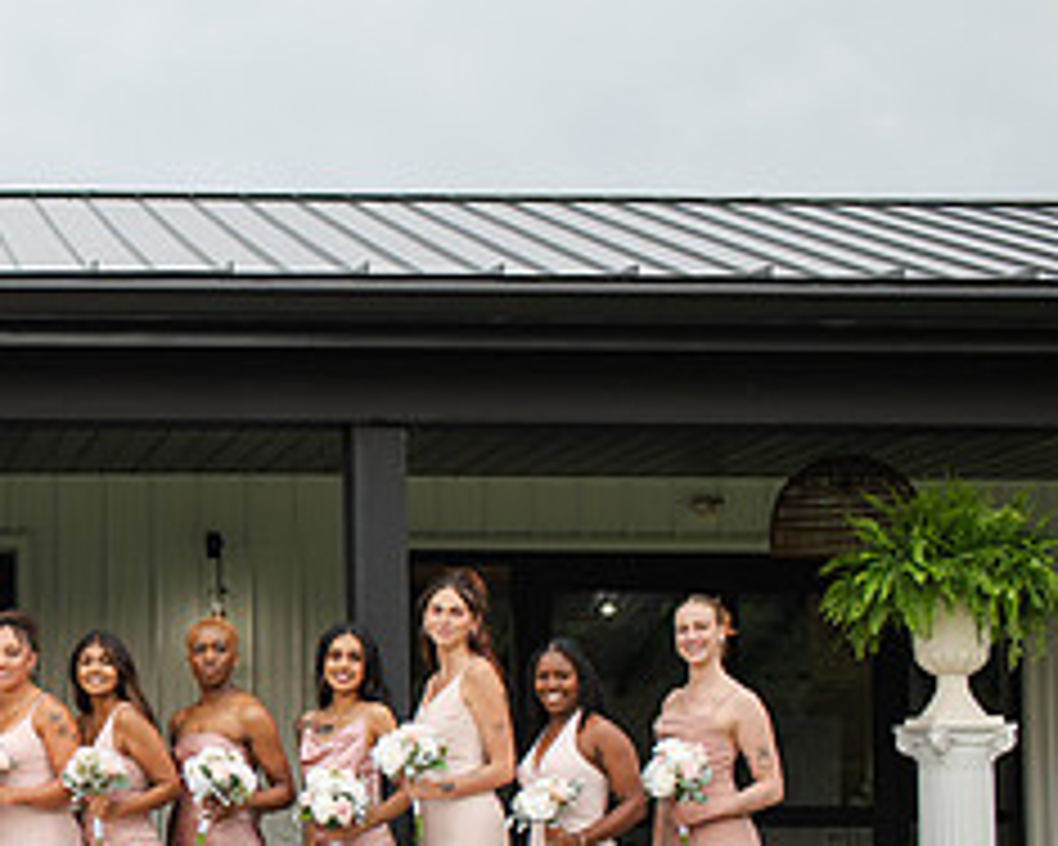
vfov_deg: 17.2
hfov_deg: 20.2
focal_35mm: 89
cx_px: -206
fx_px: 2787
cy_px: 619
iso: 200
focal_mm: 35
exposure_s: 1/400
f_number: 3.2
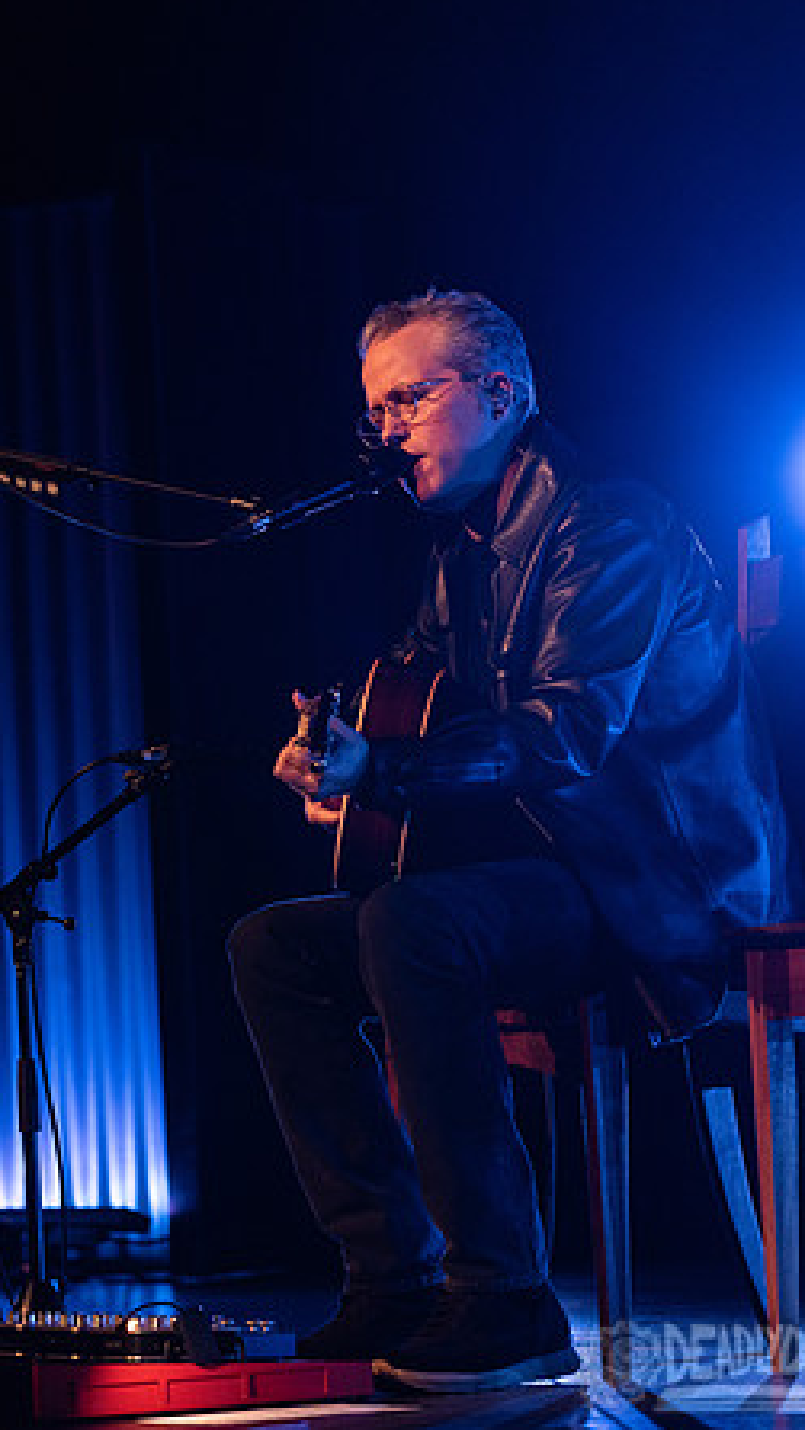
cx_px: 471
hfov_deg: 6.6
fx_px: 7018
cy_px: 712
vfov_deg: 11.6
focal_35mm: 185
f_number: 5
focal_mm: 175
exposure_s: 1/125
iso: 2500
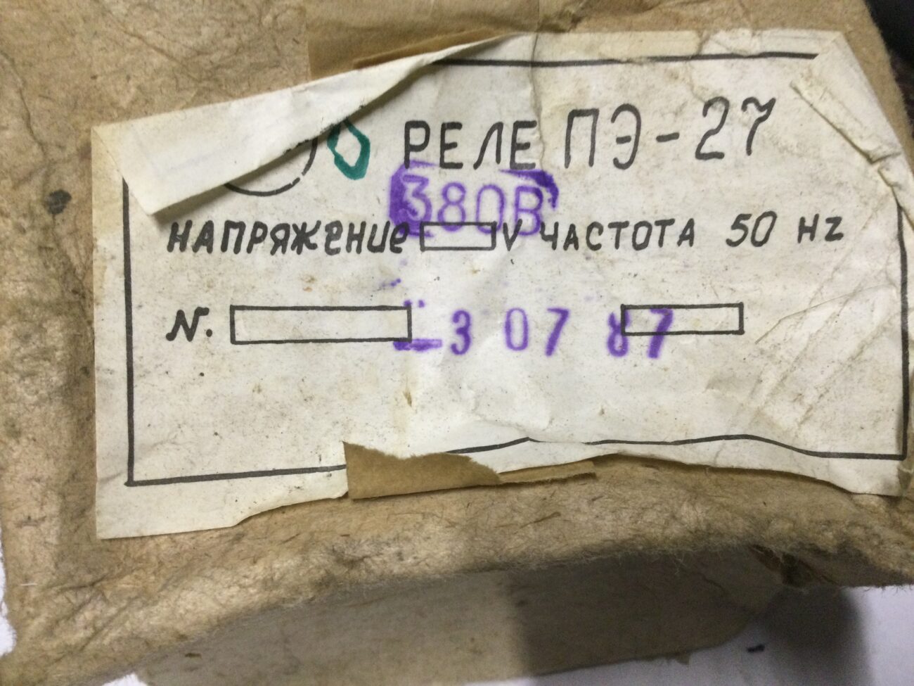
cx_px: 457
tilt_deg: -51.5
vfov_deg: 45.4
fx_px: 819
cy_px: 343
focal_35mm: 31
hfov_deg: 58.4
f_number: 2.4
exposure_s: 1/33
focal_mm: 3.3
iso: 160
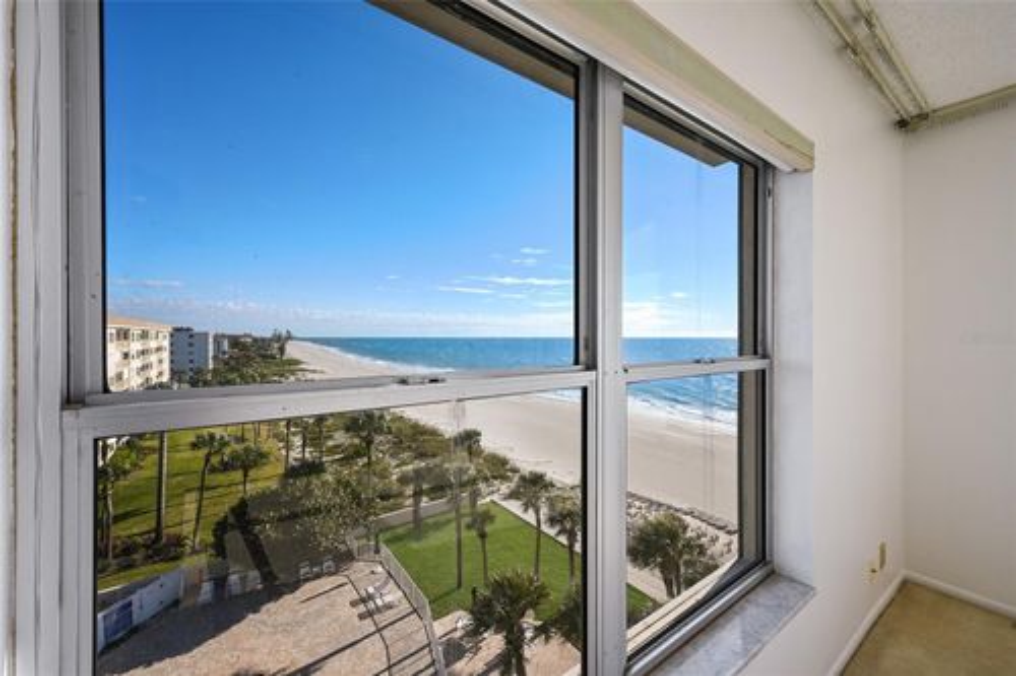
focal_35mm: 14
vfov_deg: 81.2
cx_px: 508
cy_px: 338
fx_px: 395
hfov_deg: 104.3
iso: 160
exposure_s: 1/100
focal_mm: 14
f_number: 11
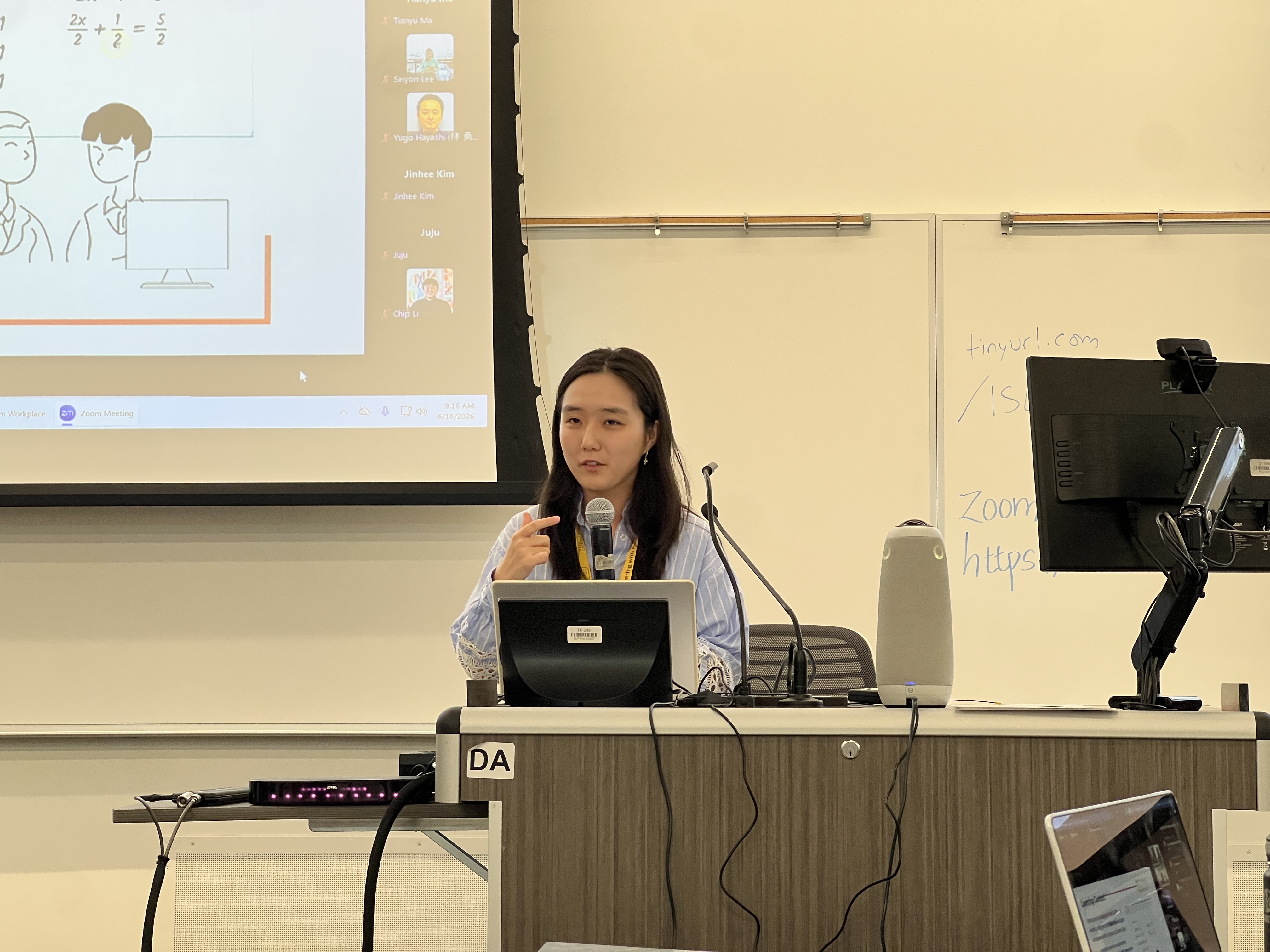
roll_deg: -0.5
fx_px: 2825
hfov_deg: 25.3
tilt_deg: +3.3
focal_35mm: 77
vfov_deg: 19.1
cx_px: 635
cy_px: 476
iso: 160
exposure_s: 1/100
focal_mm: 9
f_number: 2.8
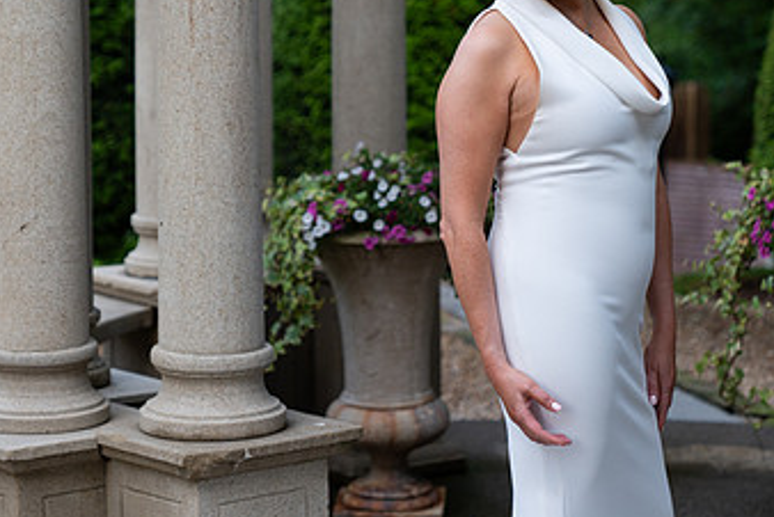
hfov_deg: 17.0
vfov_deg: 11.4
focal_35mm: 120
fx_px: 2582
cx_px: 346
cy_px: 134
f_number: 2.8
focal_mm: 70
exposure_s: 1/200
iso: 200
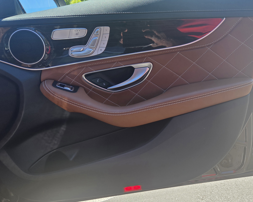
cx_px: 134
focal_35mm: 24
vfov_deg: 58.8
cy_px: 101
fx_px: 180
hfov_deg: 70.2
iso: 80
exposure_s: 1/1111
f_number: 1.8
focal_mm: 5.4
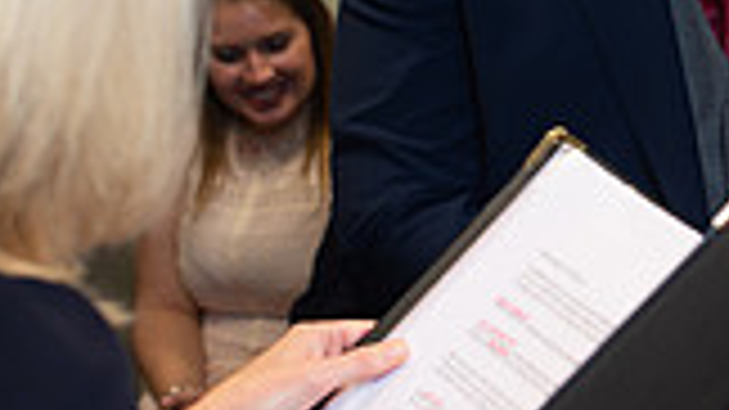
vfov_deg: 9.2
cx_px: 855
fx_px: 2531
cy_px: -36
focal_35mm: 131
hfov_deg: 15.8
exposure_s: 1/100
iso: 320
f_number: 3.2
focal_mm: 35
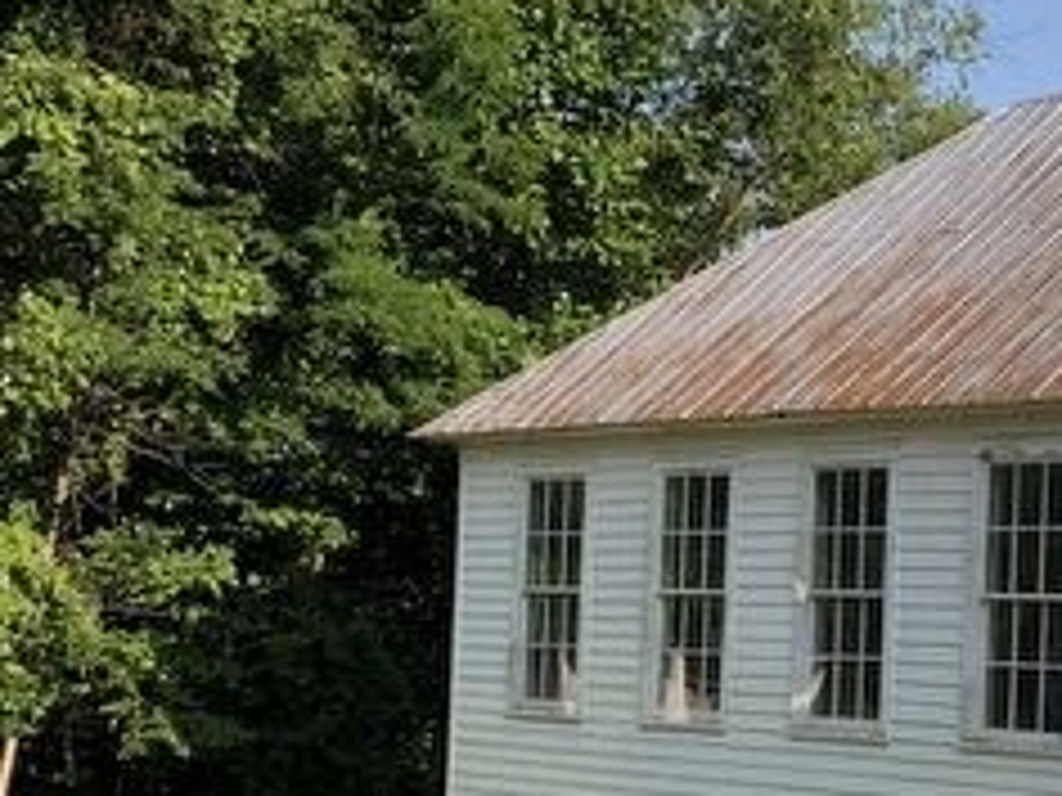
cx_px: 720
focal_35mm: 95
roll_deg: -1.9
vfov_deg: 15.5
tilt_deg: +1.7
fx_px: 2915
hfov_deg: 20.6
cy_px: 589
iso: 20
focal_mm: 4
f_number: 1.8
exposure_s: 1/934
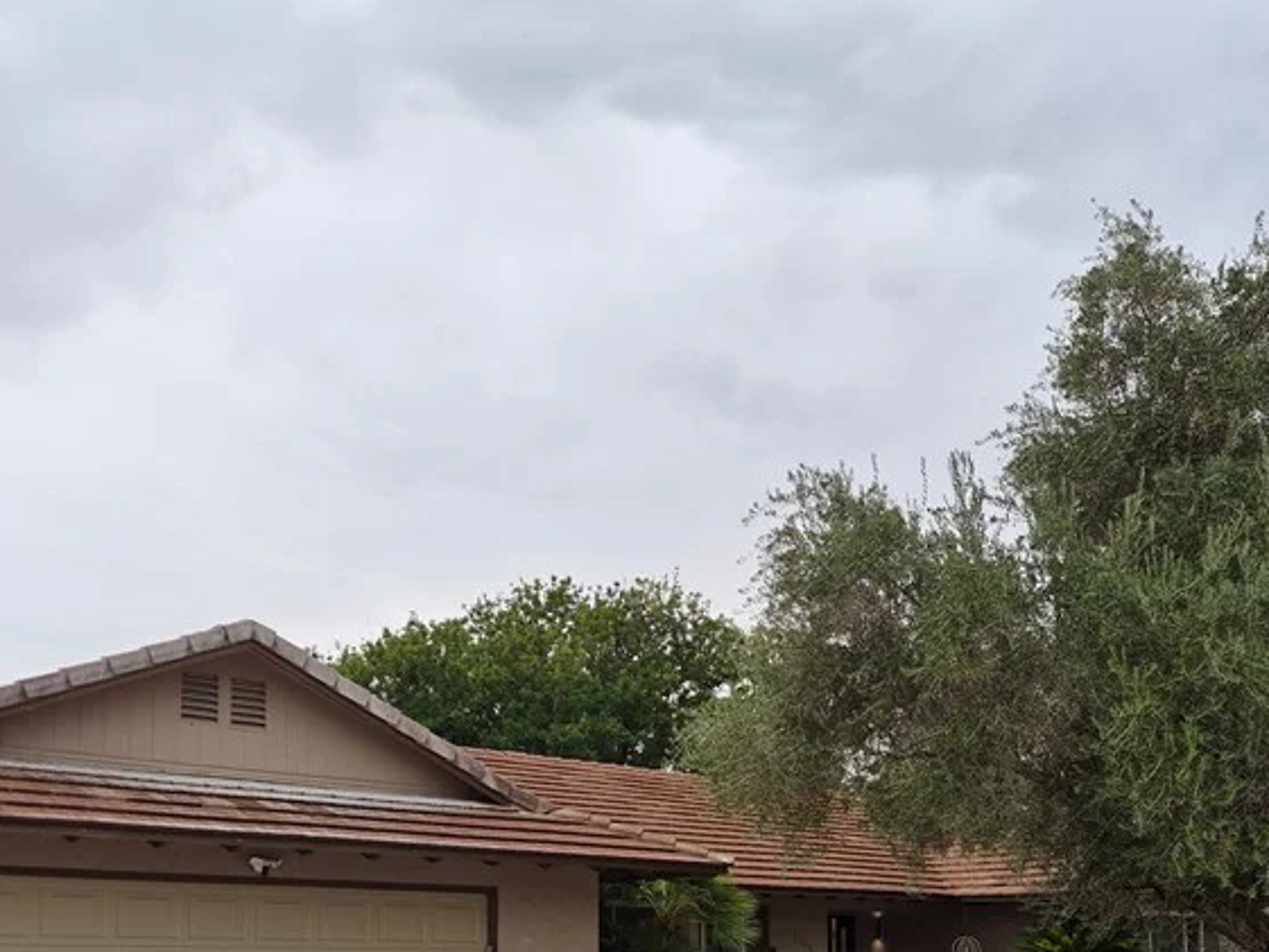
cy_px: 853
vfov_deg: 32.7
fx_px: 1540
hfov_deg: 44.7
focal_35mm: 42
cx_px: 717
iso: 80
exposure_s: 1/1240
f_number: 1.8
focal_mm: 5.4
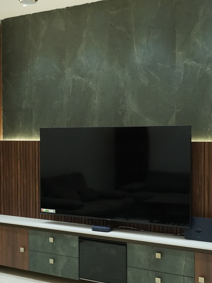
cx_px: 42
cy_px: 142
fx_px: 481
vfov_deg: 32.8
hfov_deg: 24.5
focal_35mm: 59
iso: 5000
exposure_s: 1/100
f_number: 9
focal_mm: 27.4
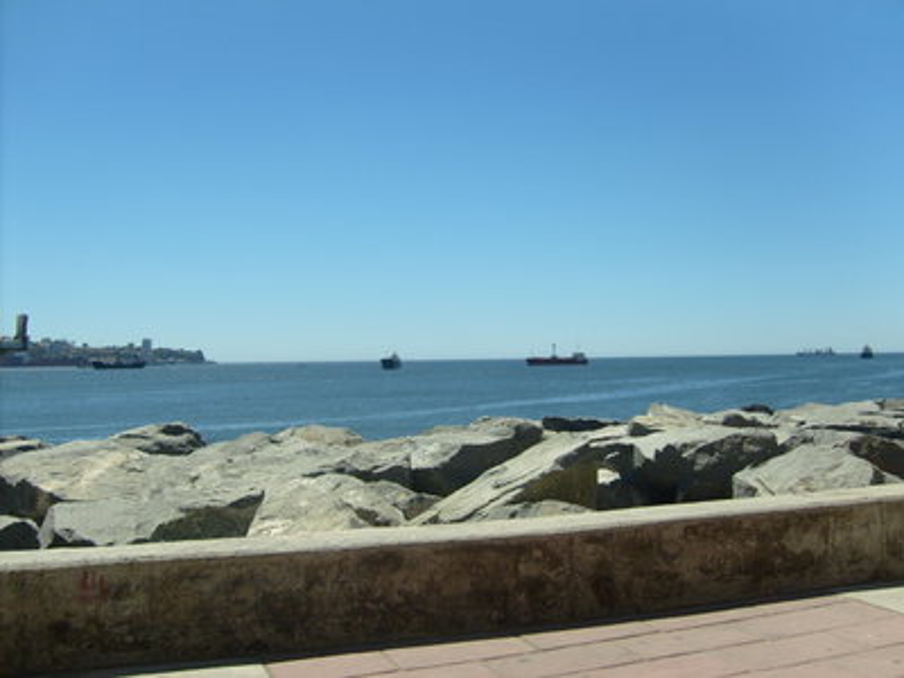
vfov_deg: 40.7
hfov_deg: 52.6
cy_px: 339
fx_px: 914
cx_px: 452
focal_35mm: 35
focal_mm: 5.8
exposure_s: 1/500
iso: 80
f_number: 7.1
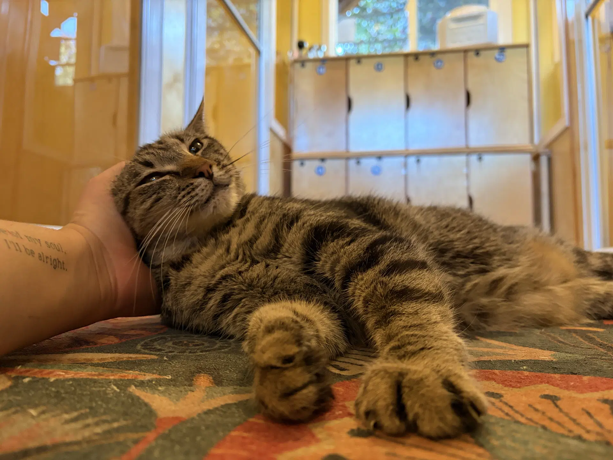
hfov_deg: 67.3
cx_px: 306
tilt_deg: +4.4
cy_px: 230
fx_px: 460
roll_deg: +0.1
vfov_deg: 53.1
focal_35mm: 26
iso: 500
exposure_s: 1/60
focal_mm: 5.96
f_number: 1.6
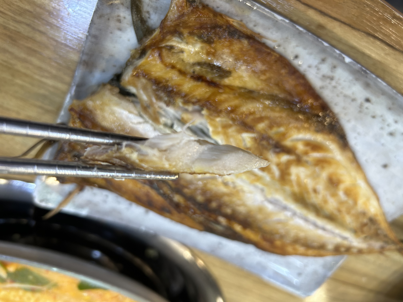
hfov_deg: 67.3
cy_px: 151
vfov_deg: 53.1
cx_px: 202
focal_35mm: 26
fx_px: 303
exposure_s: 1/60
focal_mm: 5.7
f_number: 1.5
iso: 200
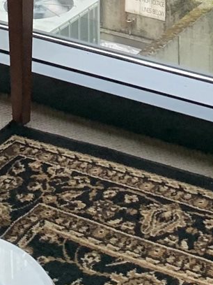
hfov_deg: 10.1
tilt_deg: -4.0
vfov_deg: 11.4
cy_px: -370
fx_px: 1206
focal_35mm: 147
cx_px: 123
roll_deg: -0.1
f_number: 1.8
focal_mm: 4.25
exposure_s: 1/121
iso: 80
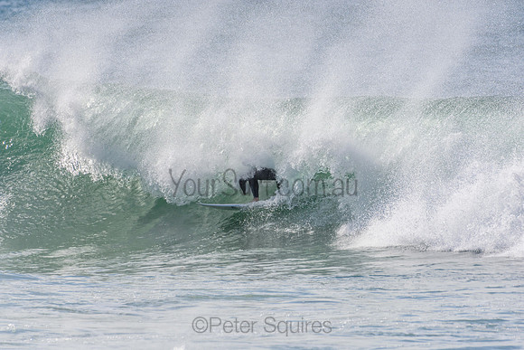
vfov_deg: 1.8
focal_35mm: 750
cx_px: 262
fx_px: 10919
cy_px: 175
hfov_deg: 2.7
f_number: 5.6
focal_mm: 500
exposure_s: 1/2000
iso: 280
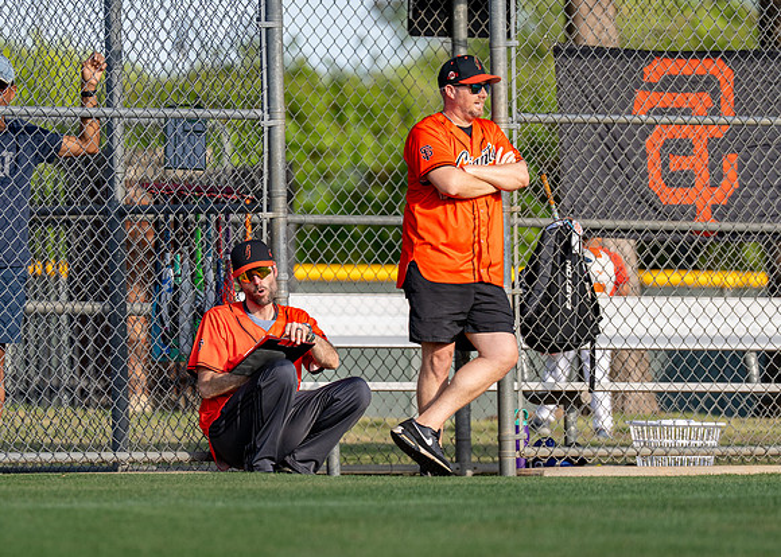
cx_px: 349
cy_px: 309
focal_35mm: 447
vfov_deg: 3.2
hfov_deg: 4.5
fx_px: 9909
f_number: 2.8
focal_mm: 200
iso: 160
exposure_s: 1/1600
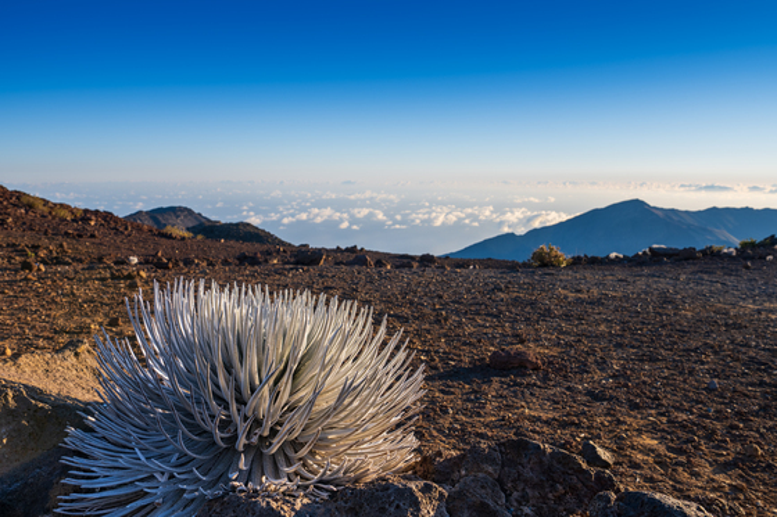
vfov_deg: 38.9
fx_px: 734
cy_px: 258
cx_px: 388
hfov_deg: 55.8
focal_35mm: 34
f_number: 11
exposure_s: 1/80
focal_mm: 34
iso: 100
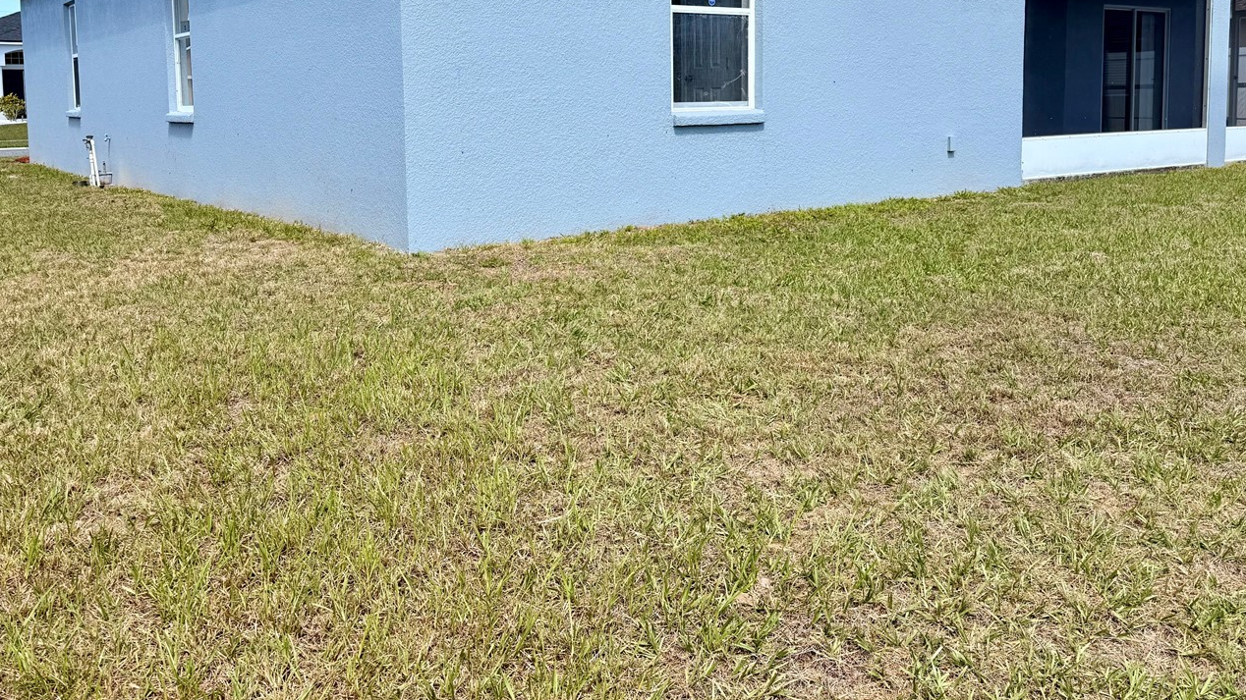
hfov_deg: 59.5
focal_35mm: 33
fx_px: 1090
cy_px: 183
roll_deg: +1.9
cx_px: 639
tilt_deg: -4.6
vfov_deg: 34.9
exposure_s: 1/3021
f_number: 1.78
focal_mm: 6.76
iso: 80
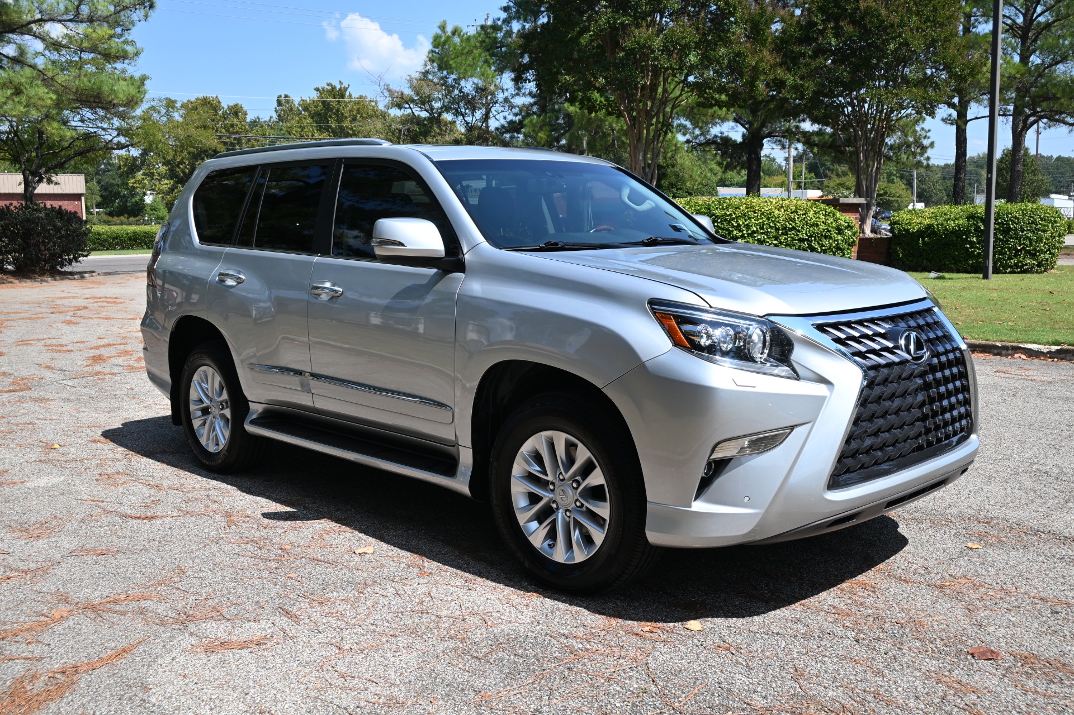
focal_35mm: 34
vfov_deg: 39.1
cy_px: 358
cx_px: 537
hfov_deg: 56.2
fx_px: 1007
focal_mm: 22.5
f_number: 6.3
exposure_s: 1/320
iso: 100
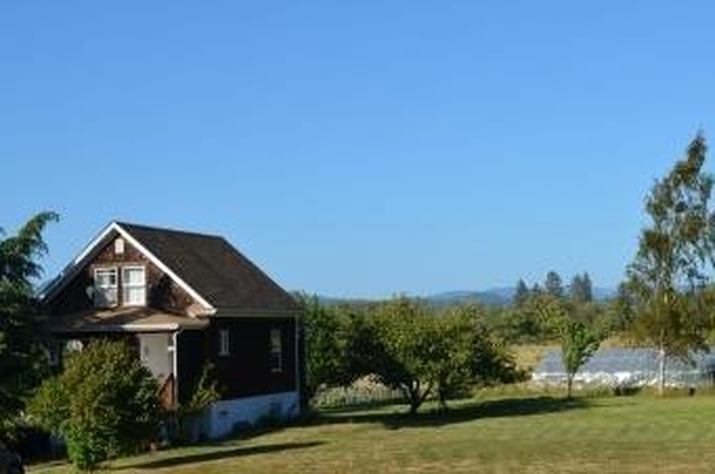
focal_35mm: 63
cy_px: 282
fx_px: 1249
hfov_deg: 31.8
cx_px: 453
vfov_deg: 21.5
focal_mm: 32
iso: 100
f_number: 8
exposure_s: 1/250
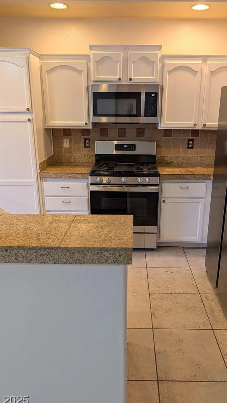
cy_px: 205
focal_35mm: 27
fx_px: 289
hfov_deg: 42.8
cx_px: 131
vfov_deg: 69.9
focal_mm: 6.9
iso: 21
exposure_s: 1/60
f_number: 1.68
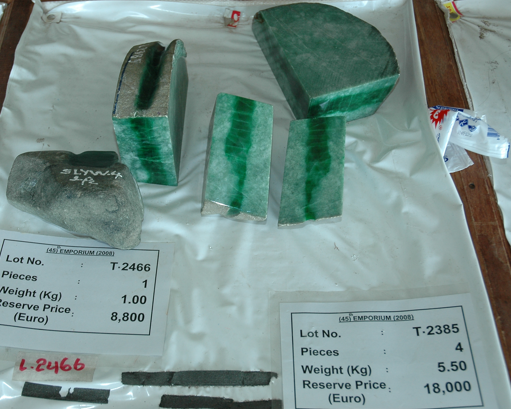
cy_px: 206
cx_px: 209
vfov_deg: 30.5
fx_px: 750
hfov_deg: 37.5
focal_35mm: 50
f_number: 5
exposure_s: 1/60
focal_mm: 29
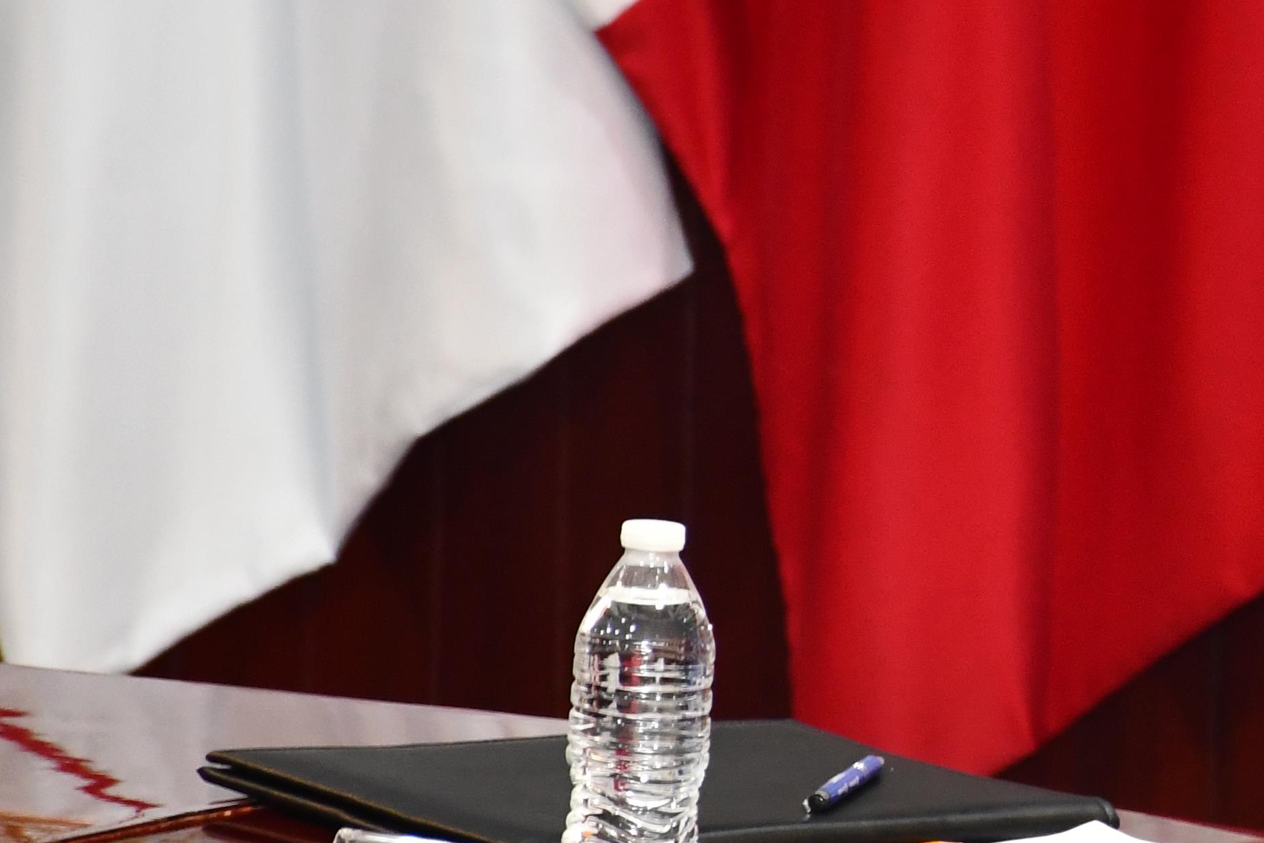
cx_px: 1736
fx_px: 18291
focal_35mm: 521
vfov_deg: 2.6
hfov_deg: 3.9
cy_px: 352
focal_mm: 116
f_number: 5.6
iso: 1800
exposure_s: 1/60
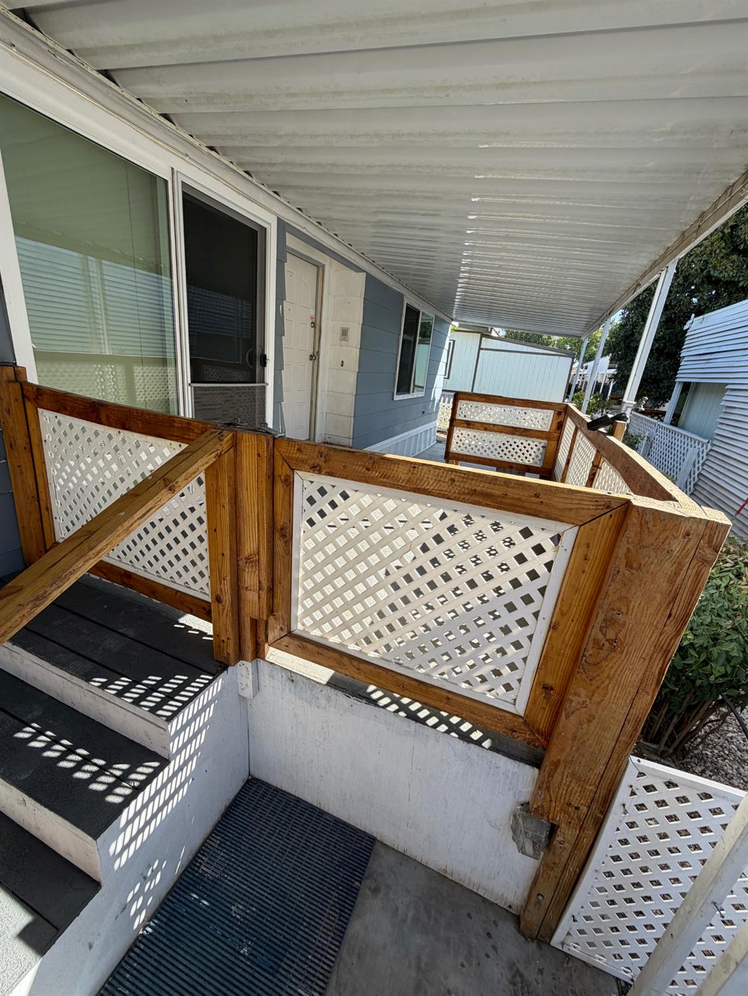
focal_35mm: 14
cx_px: 374
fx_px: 403
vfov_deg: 102.0
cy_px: 498
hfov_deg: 85.7
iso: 64
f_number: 2.2
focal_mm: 2.22
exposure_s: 1/416
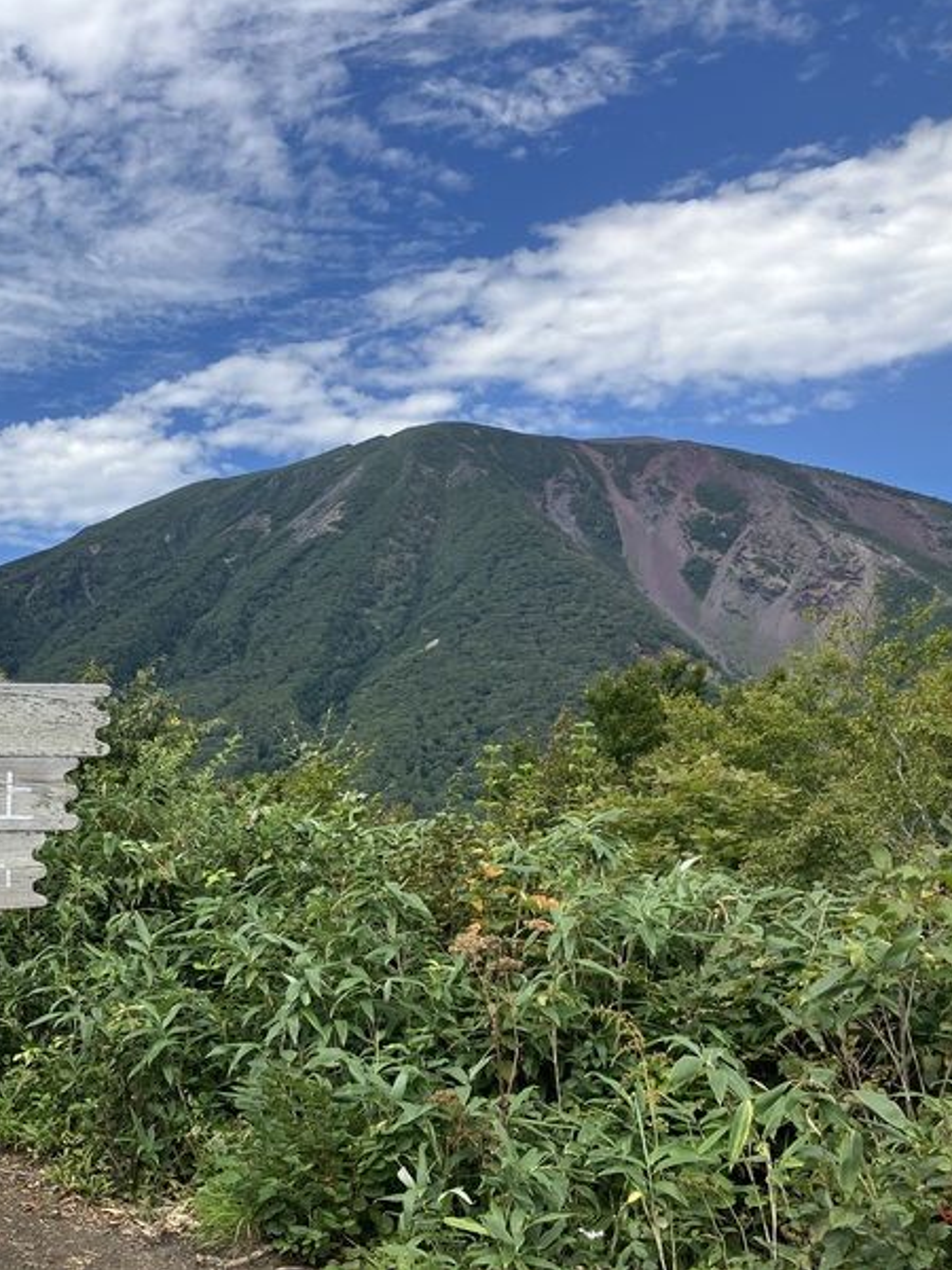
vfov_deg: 49.0
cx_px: 168
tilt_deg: +8.6
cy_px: 625
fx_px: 1393
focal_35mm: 38
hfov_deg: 36.2
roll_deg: +1.0
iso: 32
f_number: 1.8
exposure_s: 1/1736
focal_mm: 3.99
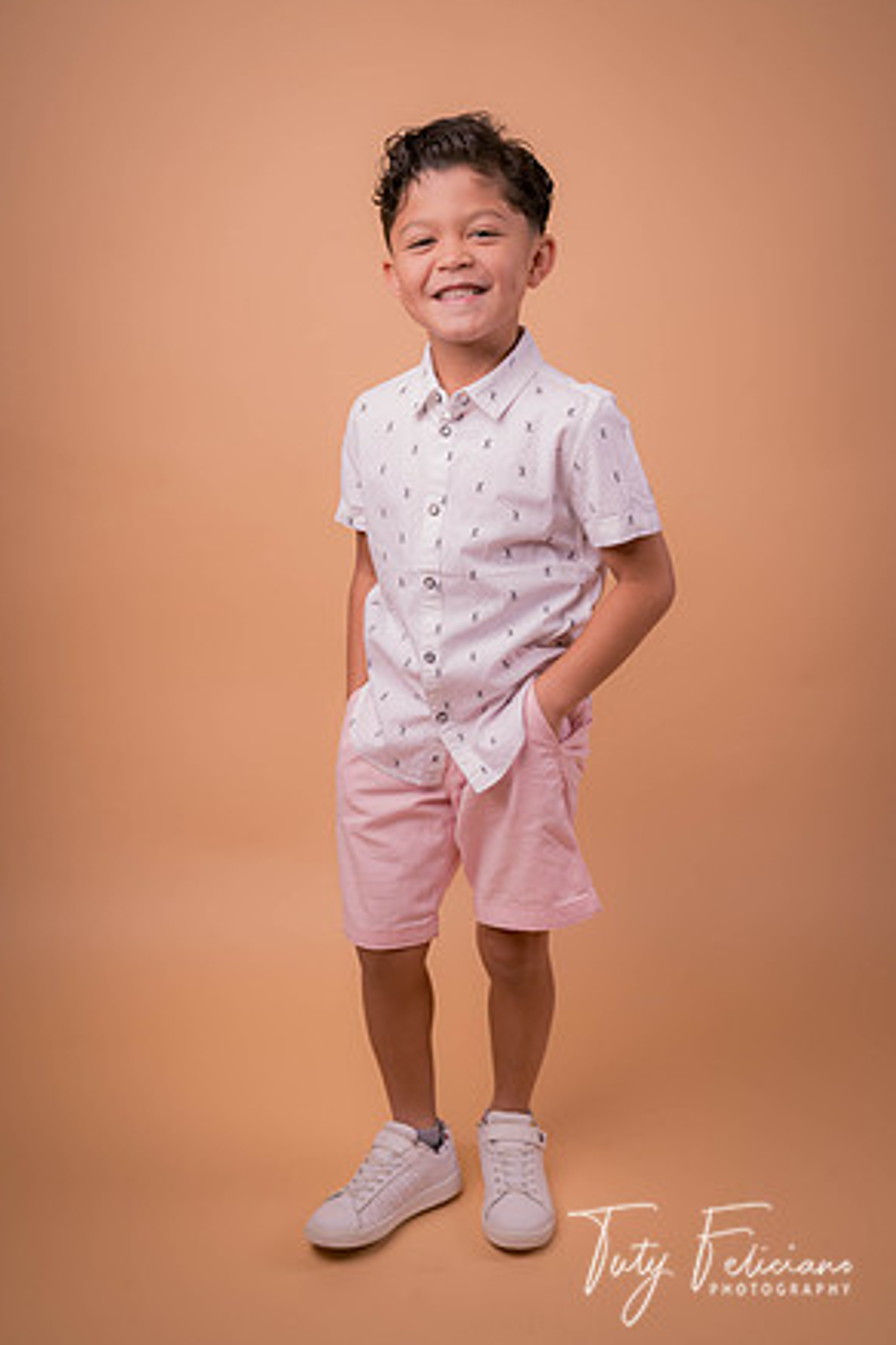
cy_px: 669
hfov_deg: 36.9
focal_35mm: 36
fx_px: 1344
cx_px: 439
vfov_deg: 53.1
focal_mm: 35
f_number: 8
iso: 80
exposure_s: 1/160
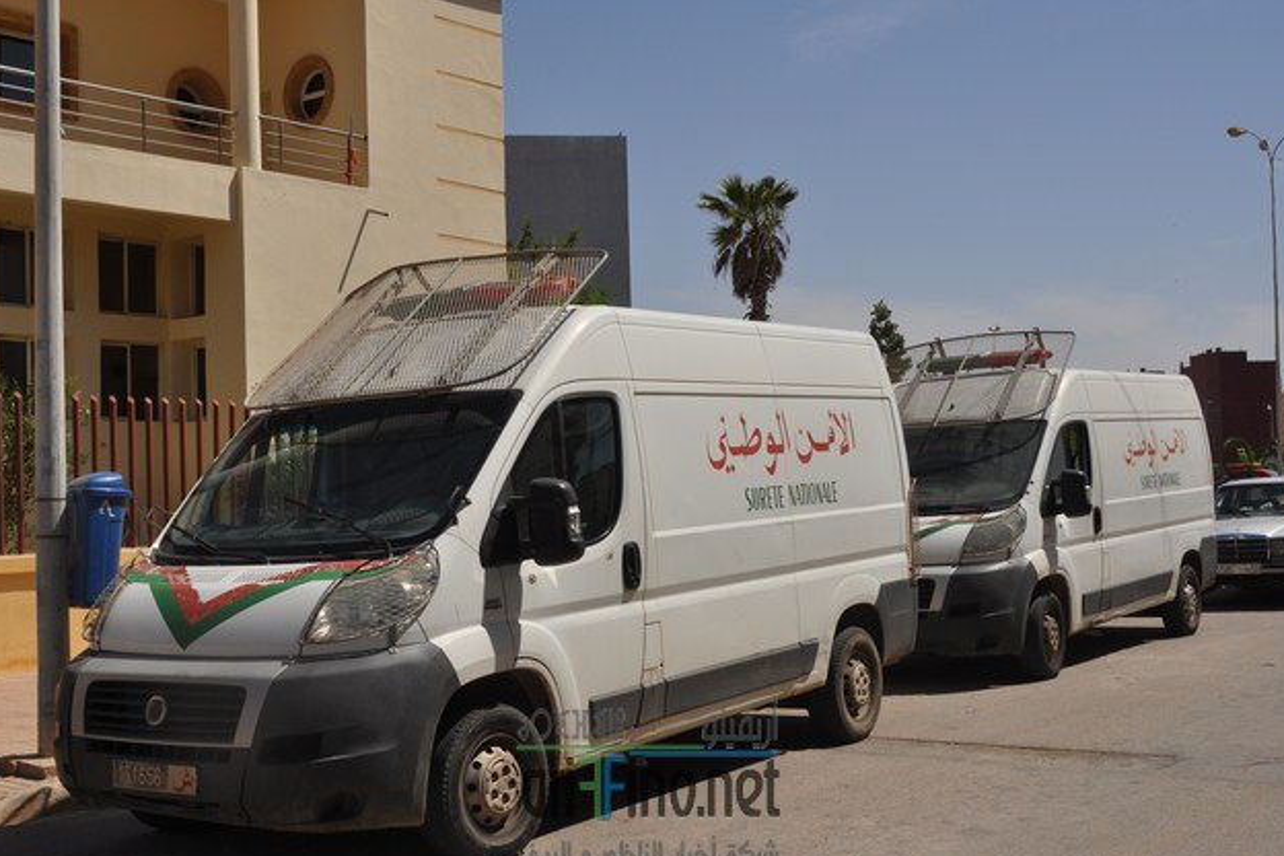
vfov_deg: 31.2
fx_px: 1534
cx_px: 648
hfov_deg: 45.4
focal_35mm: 43
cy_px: 433
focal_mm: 28
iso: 200
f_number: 10
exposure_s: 1/400
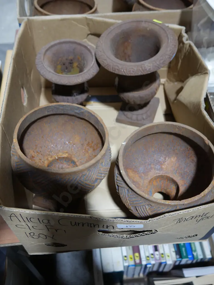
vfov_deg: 53.9
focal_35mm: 34
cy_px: 142
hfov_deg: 41.8
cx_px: 107
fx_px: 280
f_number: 4
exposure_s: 1/60
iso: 400
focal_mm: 17
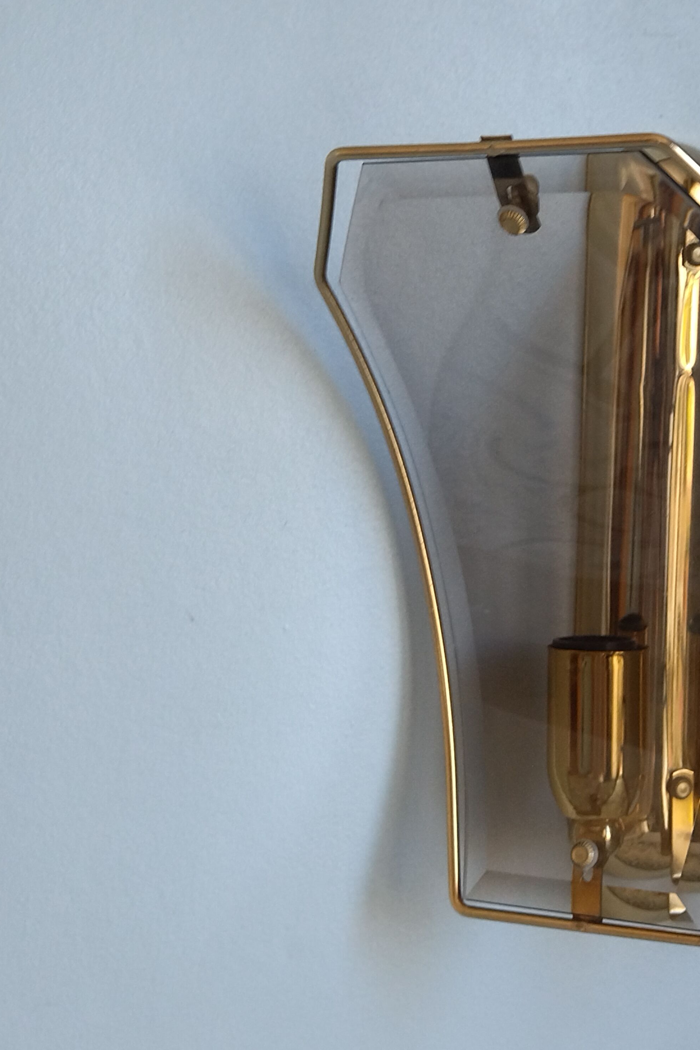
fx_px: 1108
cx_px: 678
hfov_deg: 32.6
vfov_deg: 50.7
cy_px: 531
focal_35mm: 38
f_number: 1.79
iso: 113
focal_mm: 4.74
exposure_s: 1/33
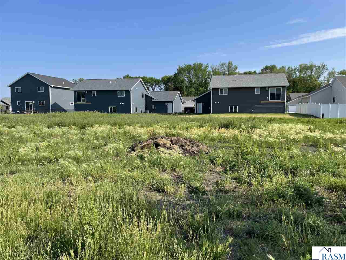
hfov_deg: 67.3
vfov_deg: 53.1
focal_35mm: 26
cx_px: 173
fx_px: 260
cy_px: 130
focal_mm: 4.2
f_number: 1.6
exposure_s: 1/2506
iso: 32
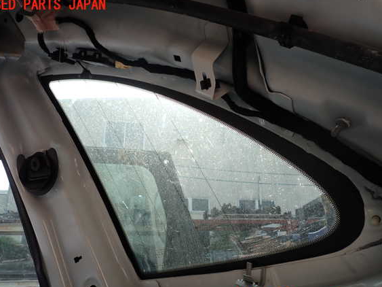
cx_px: 186
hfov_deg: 56.8
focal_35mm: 32
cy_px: 150
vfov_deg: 44.1
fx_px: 353
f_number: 3.2
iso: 100
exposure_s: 1/200
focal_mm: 5.4
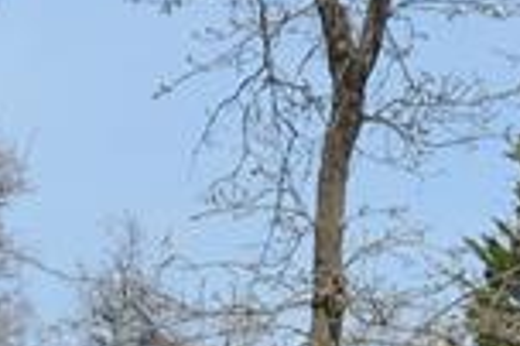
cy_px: 576
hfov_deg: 8.2
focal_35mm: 242
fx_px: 3492
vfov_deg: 5.6
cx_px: -397
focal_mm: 24
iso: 100
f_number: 8
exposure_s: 1/250
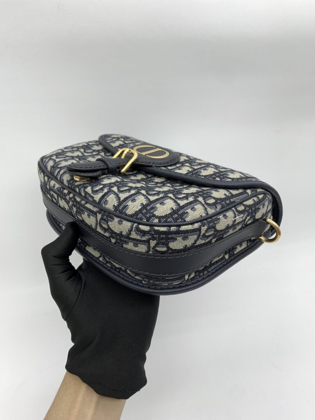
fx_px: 315
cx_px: 158
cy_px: 210
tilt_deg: -31.5
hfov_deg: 53.1
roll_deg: +1.9
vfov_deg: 67.3
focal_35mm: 26
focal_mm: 4.25
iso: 32
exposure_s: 1/100
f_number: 1.8
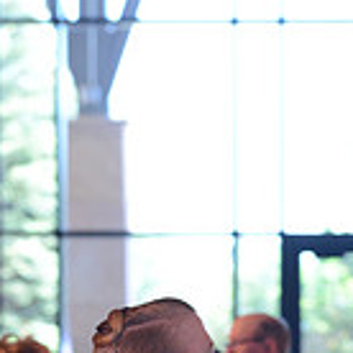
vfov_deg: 4.6
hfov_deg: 4.7
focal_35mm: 376
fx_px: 4338
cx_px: 267
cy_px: 719
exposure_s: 1/250
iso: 1600
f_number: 5
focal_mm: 105
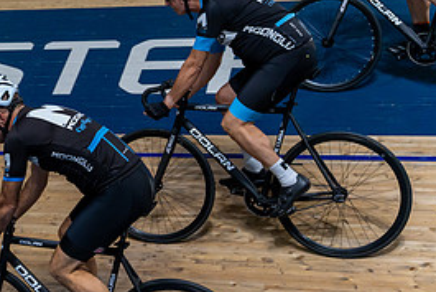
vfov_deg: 19.5
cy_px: 116
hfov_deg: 26.8
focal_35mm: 70
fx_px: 848
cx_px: -26
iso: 2500
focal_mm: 32
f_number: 2.8
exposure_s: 1/1000
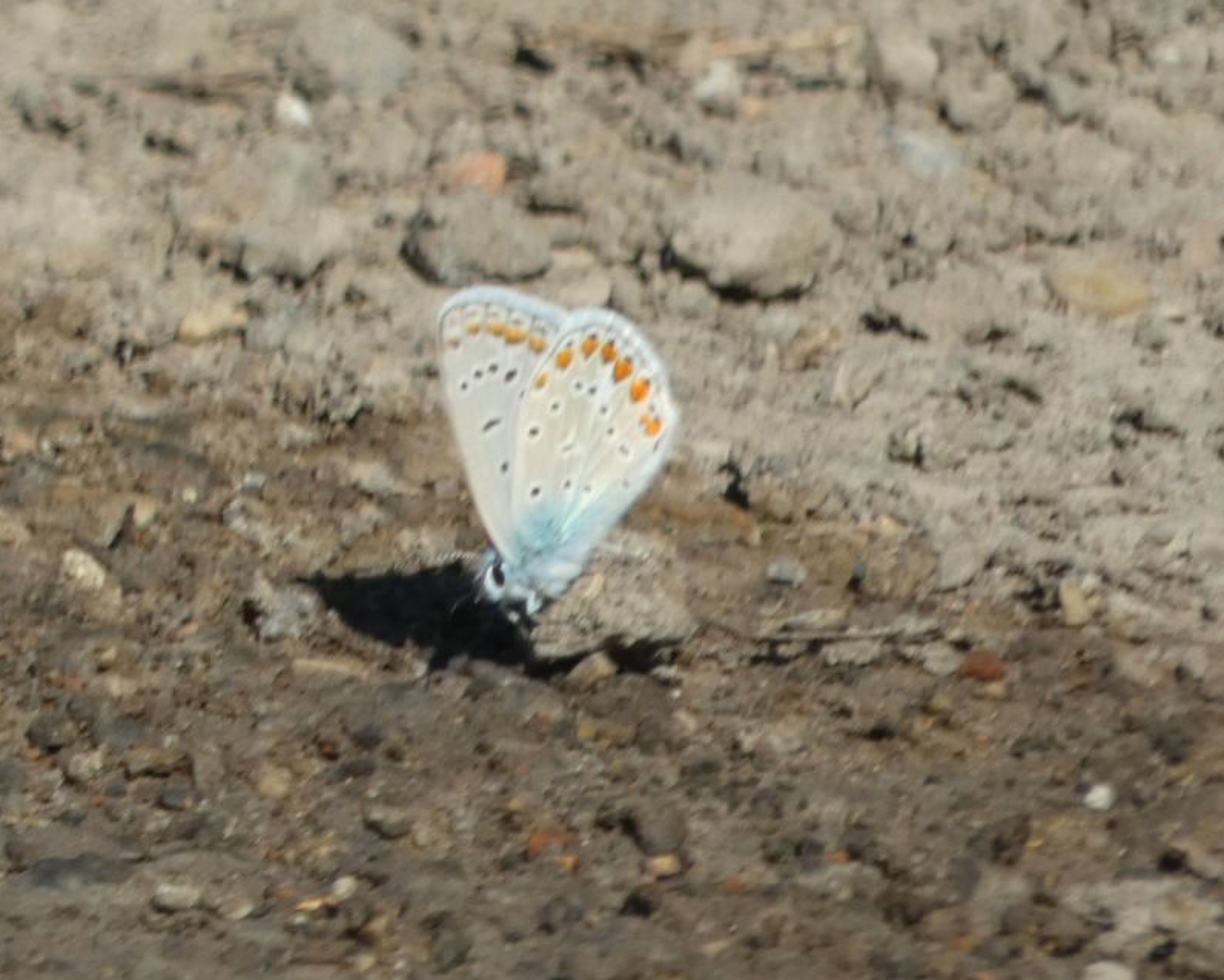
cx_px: 595
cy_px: 490
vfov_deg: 1.2
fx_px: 45402
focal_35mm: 1253
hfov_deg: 1.5
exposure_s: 1/200
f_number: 5.9
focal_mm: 215
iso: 80
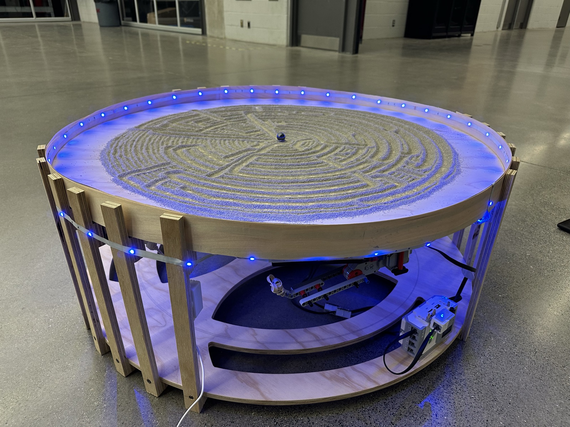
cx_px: 285
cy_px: 214
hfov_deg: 71.6
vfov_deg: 56.8
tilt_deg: -27.8
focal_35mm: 24
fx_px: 395
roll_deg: -1.5
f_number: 1.78
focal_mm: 6.86
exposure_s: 1/60
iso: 160
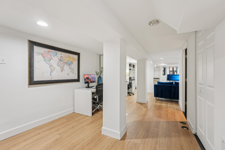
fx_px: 103
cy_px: 75
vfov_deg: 72.1
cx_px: 112
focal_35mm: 16
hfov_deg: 95.0
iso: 400
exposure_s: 1/8
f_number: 9
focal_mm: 16.5
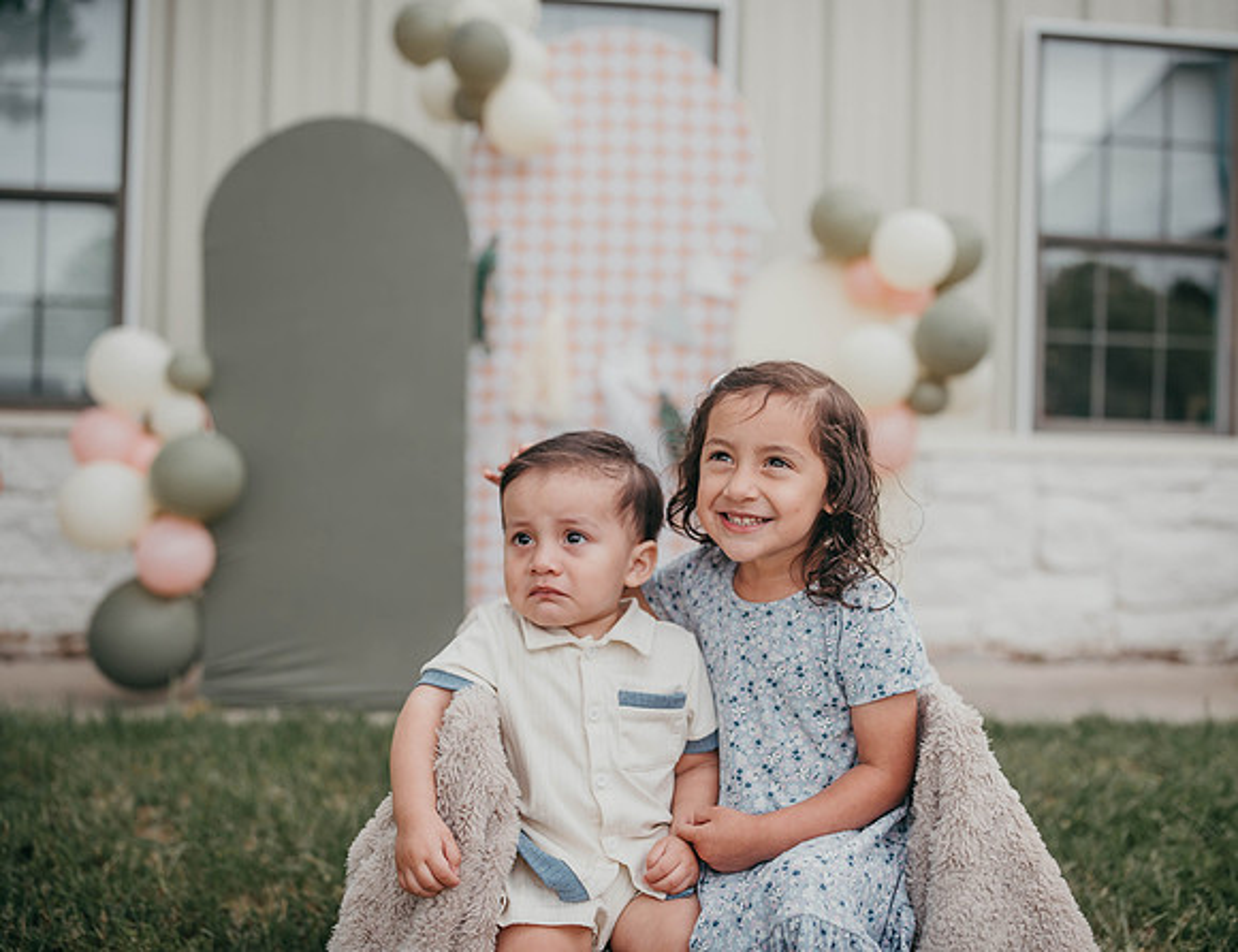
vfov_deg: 37.8
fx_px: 1389
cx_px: 646
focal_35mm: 38
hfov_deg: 48.0
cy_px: 476
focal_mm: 35
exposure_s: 1/1000
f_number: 1.8
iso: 50
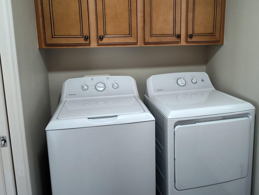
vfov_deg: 47.9
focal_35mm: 29
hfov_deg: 61.5
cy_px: 76
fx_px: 217
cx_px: 144
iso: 1056
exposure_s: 1/60
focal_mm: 5.56
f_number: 1.8
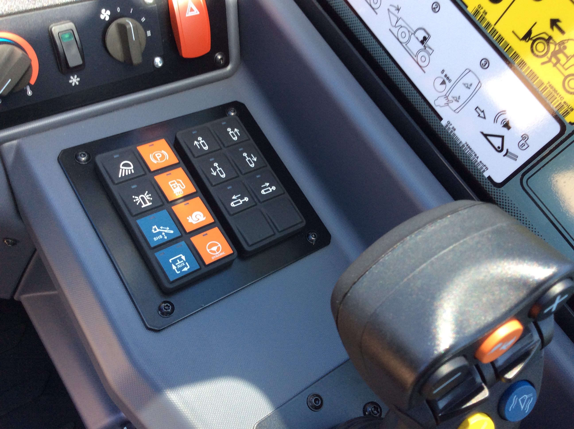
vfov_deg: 44.1
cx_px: 287
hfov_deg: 56.9
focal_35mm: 32
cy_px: 214
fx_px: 530
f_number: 2.4
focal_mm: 3.3
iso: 40
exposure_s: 1/120
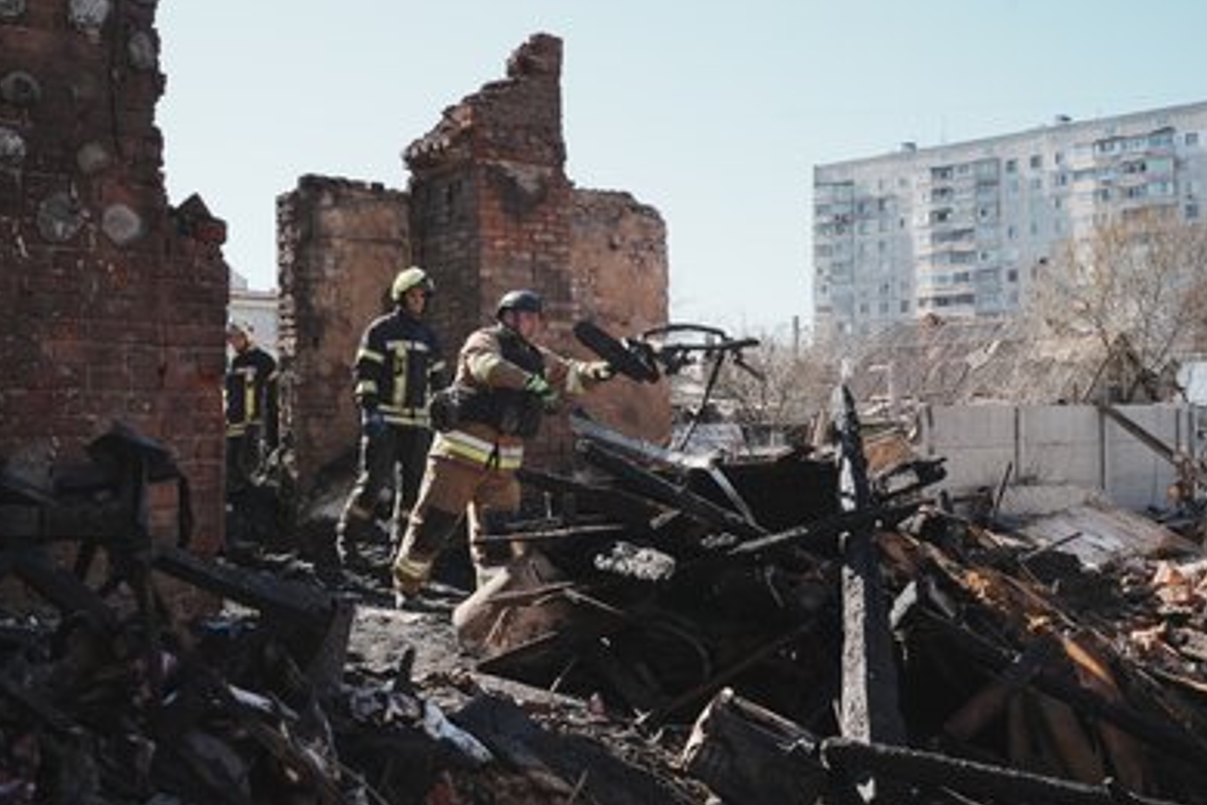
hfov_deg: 46.4
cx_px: 597
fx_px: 1408
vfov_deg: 31.9
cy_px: 402
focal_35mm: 42
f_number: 6.3
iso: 200
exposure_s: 1/500
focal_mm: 41
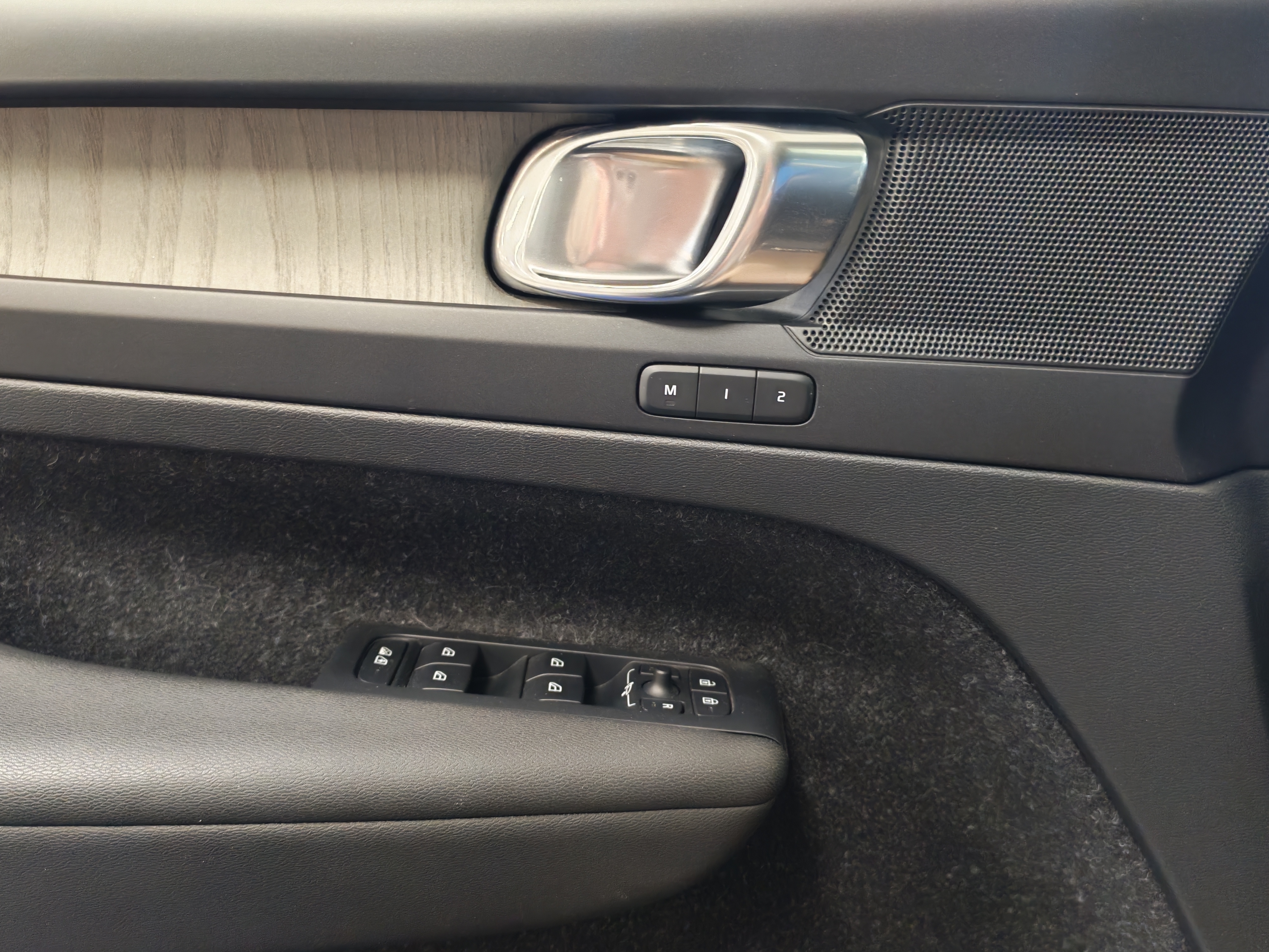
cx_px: 634
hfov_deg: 60.0
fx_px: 1100
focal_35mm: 30
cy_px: 476
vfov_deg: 46.8
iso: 1600
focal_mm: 6.12
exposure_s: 1/50
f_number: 1.9
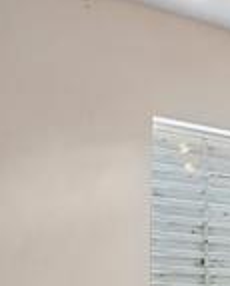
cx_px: 624
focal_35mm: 69
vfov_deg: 25.1
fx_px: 586
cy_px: 328
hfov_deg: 12.9
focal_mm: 11
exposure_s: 1/15
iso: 500
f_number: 8
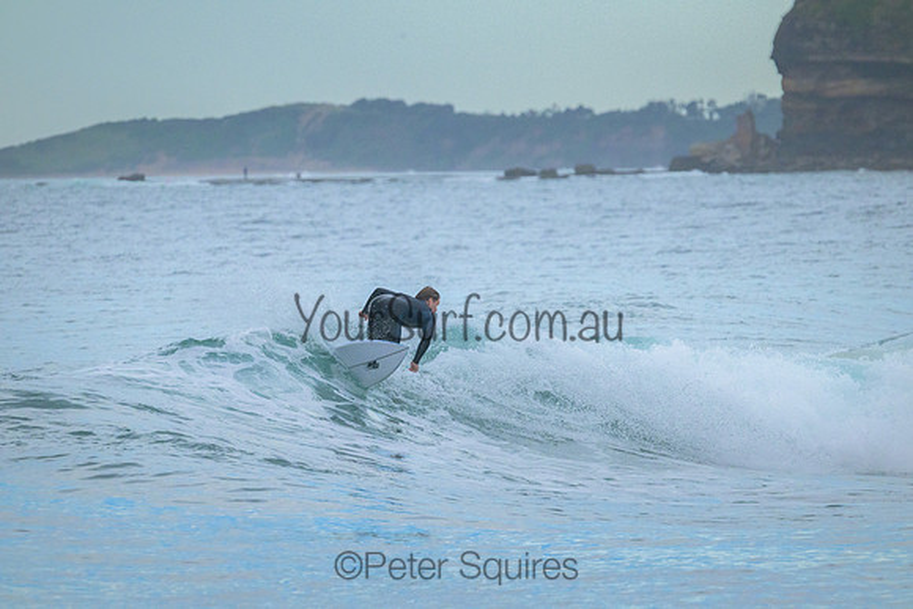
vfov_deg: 2.5
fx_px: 13951
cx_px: 456
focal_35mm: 550
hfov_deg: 3.7
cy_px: 304
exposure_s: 1/1250
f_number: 11
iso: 4000
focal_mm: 550
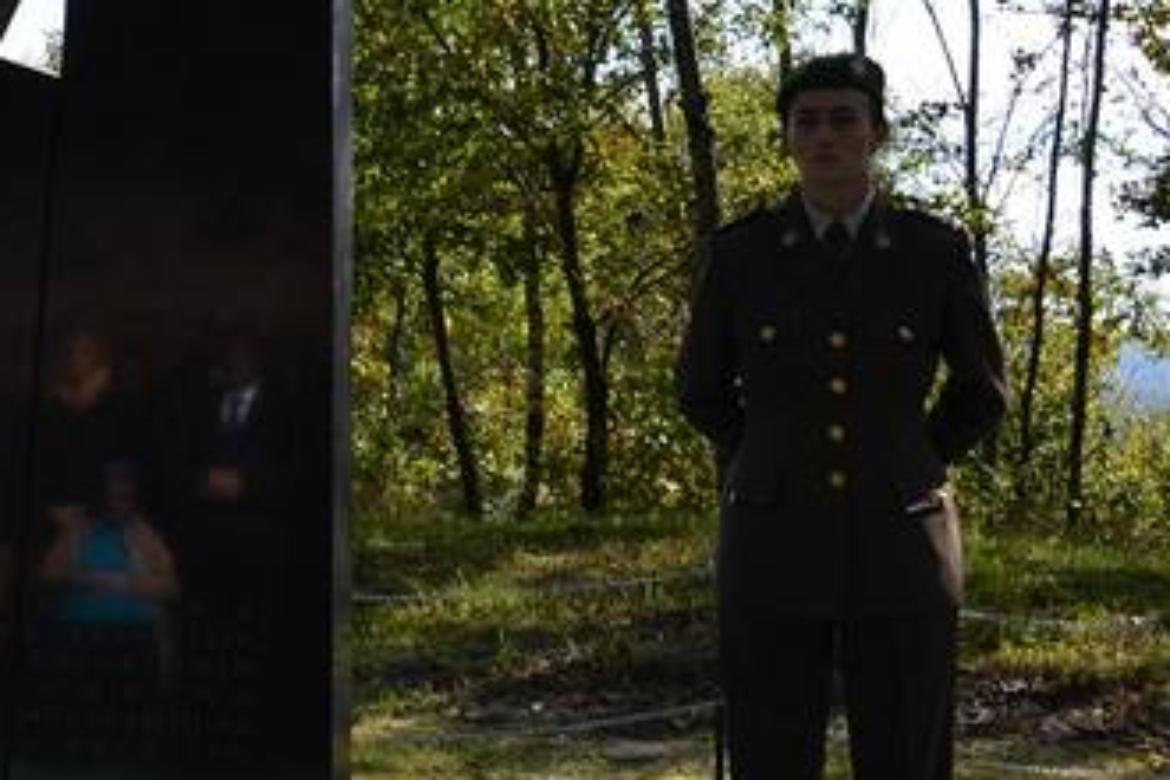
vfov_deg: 11.3
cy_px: 186
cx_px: -585
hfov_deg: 15.6
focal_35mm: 121
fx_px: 3932
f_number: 7.1
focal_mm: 26
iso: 100
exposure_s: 1/200
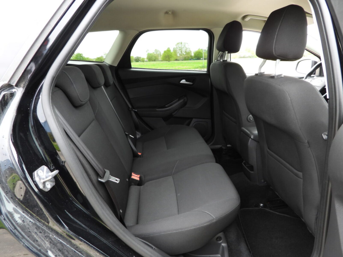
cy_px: 128
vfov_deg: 56.8
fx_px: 238
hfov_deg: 71.6
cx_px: 172
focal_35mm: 24
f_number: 2.8
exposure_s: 1/50
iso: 100
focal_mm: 4.3
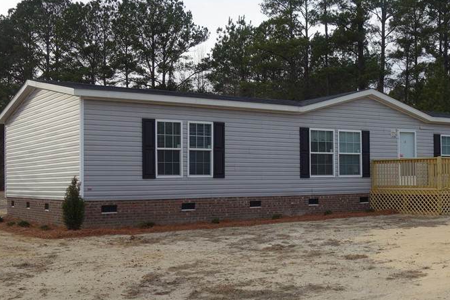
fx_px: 650
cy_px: 171
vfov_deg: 26.0
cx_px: 304
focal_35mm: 52
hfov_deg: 37.7
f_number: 5.6
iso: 125
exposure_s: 1/200
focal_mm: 12.03
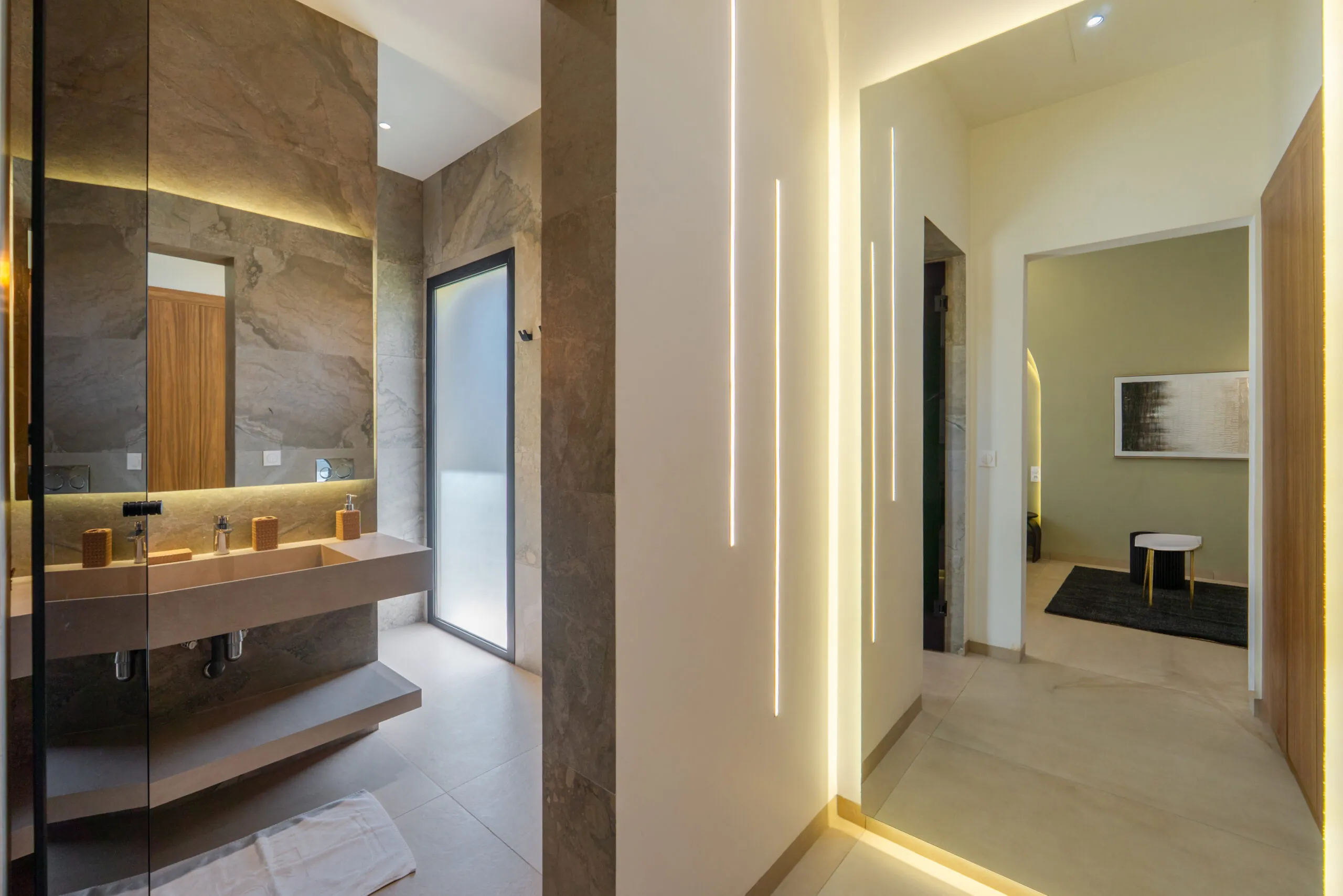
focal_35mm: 15
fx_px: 560
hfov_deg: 100.4
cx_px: 672
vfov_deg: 77.3
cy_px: 448
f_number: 5
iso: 100
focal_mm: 10
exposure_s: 1/50
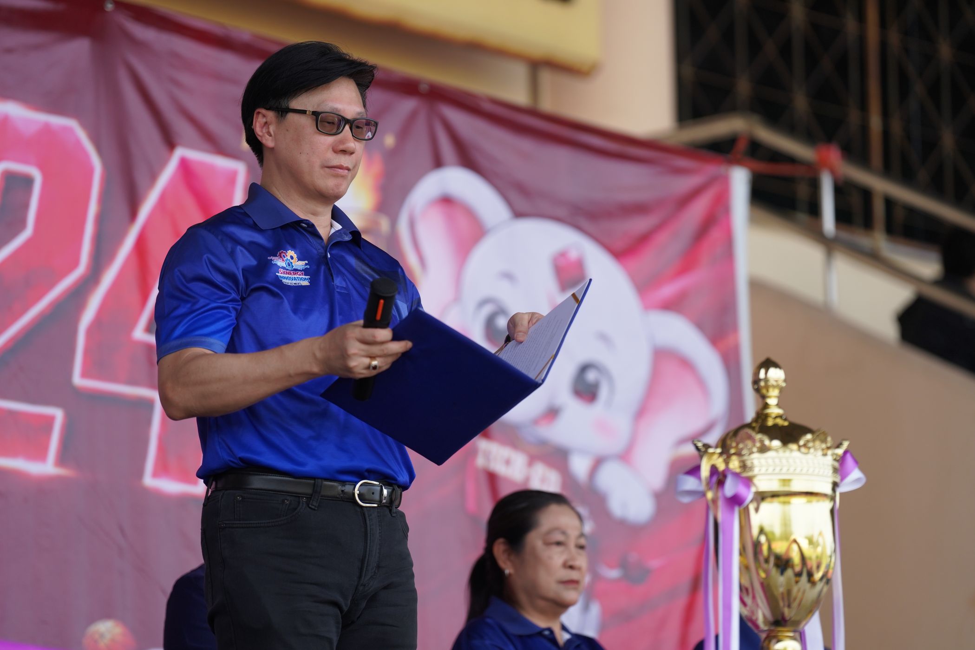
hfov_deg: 14.0
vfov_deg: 9.3
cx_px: 488
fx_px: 3981
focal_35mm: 147
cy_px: 325
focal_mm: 147
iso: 500
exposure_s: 1/1600
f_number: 2.8
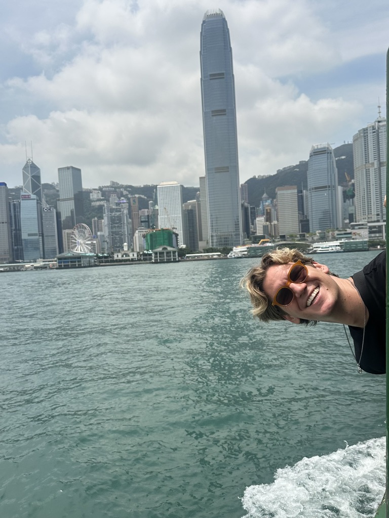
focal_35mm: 24
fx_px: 360
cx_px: 194
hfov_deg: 56.8
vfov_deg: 71.6
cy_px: 259
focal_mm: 6.86
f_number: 1.78
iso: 80
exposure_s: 1/6211
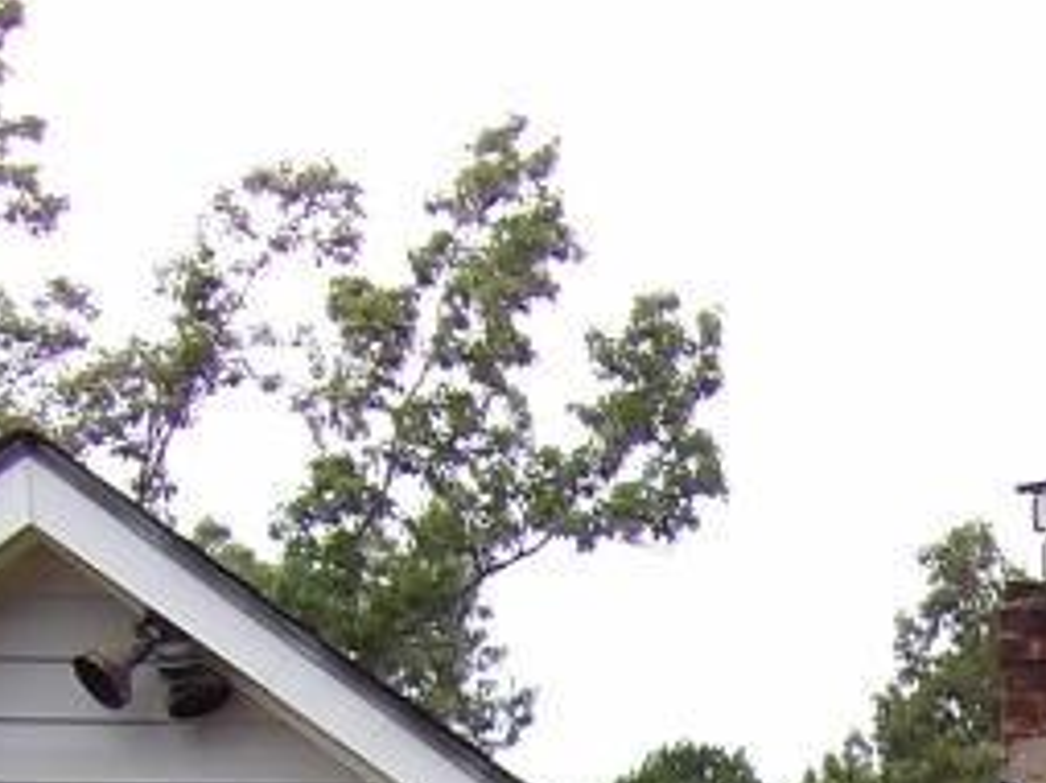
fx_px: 8211
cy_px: 1939
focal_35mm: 272
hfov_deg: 7.2
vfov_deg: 5.3
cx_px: 1610
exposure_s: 1/144
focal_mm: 8.2
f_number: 3.8
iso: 100
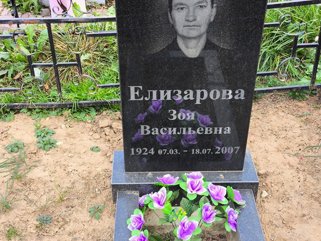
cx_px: 160
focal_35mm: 50
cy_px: 120
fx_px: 464
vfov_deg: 29.1
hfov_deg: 38.2
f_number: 1.7
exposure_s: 1/129
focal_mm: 4.71
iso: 50
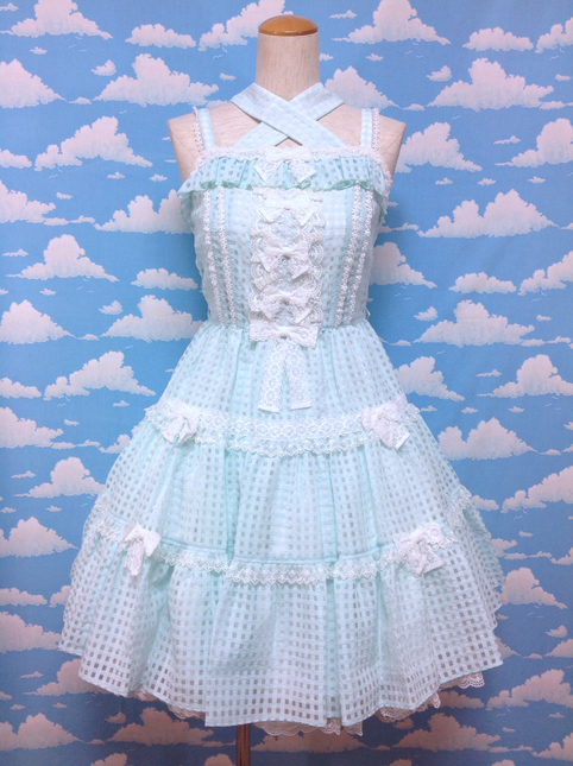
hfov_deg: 40.6
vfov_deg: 52.7
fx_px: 774
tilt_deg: -11.0
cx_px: 286
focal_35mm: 35
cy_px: 383
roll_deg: +0.9
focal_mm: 4.28
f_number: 2.4
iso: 64
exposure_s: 1/17
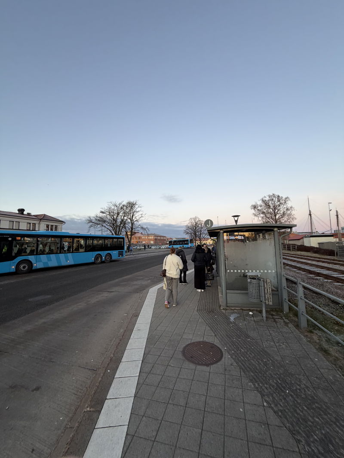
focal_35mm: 14
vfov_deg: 102.1
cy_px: 229
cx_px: 172
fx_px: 185
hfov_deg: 85.7
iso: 100
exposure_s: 1/121
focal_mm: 2.22
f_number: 2.2
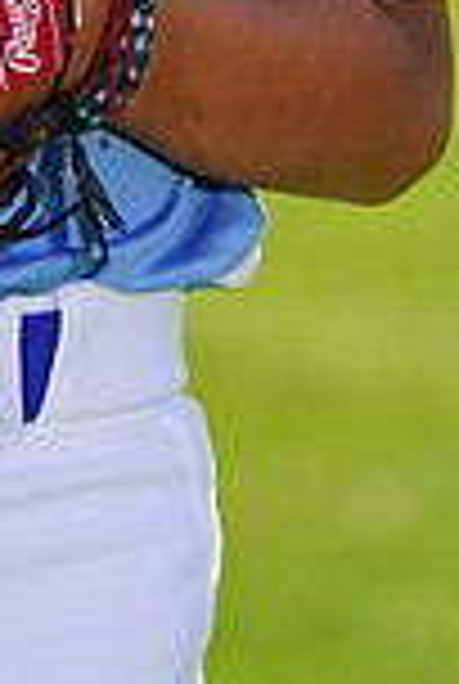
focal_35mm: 1033
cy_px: -585
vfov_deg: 2.0
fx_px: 19665
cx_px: -146
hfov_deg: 1.3
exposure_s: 1/250
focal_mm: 271
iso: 100
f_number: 8
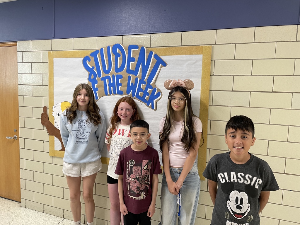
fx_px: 225
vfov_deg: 53.1
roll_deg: -1.0
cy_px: 112
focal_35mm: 26
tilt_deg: -5.7
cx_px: 150
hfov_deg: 67.3
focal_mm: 4.2
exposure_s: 1/60
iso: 100
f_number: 1.6
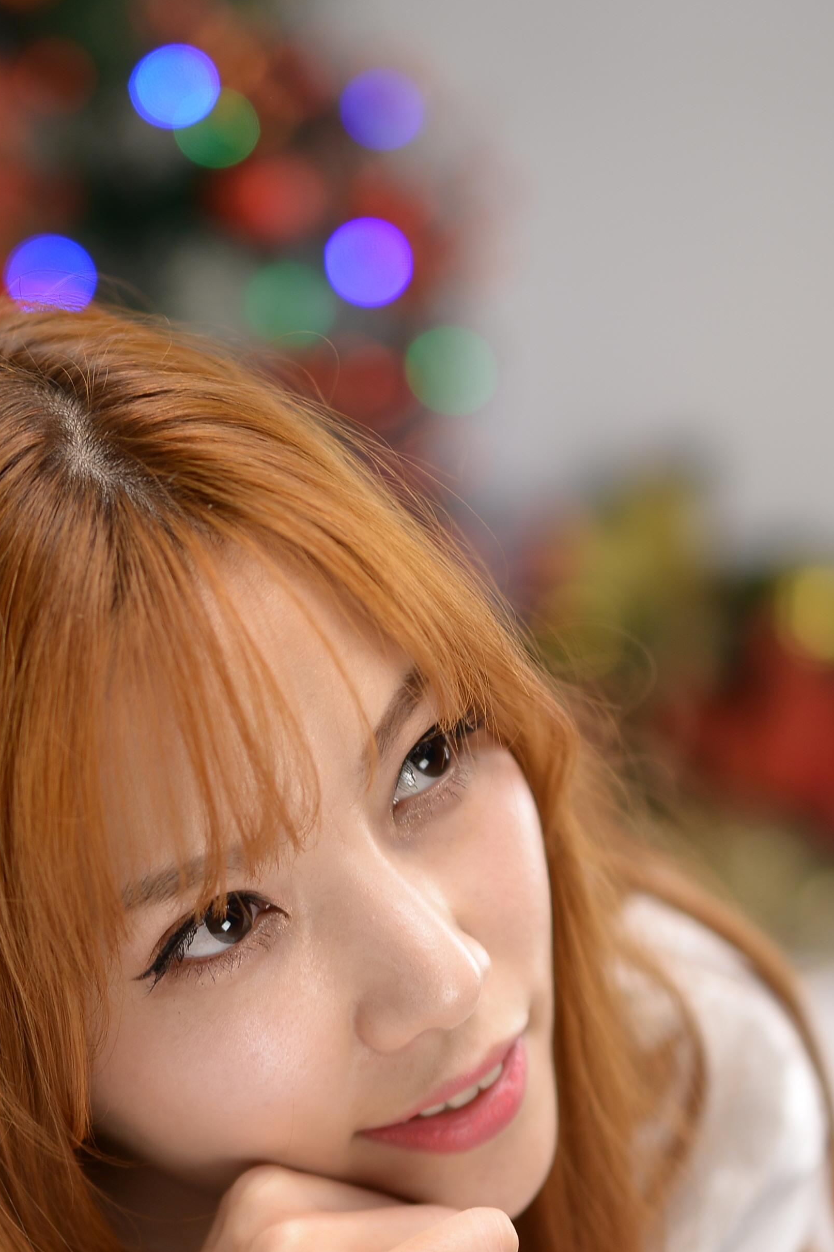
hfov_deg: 11.9
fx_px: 3961
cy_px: 1110
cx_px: 84
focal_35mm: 114
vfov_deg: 17.7
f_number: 1.4
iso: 100
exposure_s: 1/160
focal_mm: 50
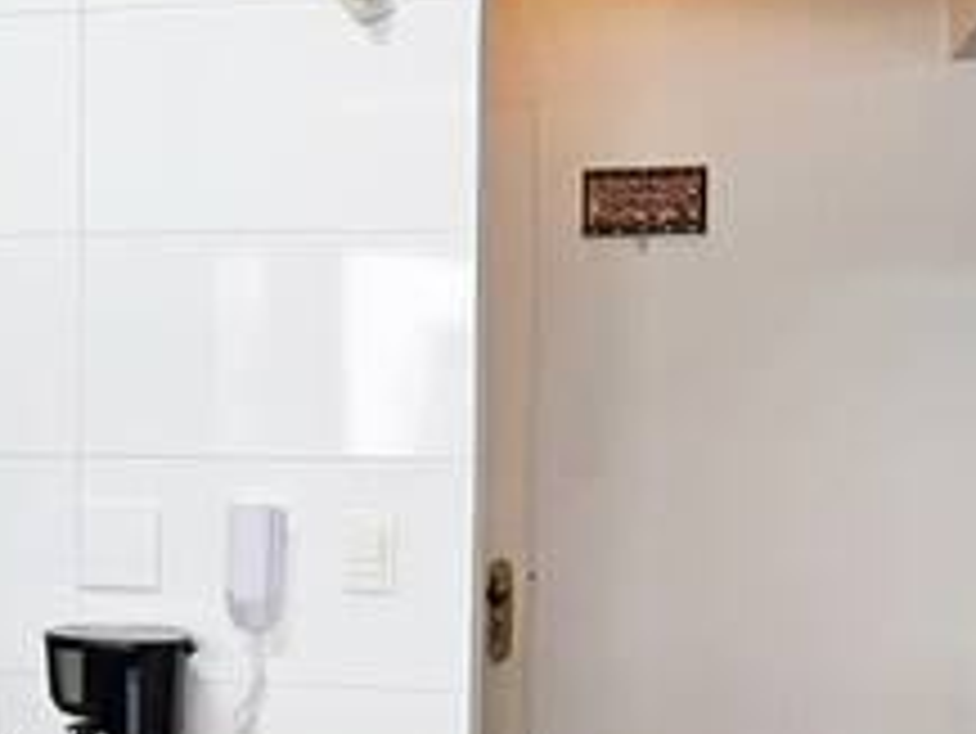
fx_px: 1354
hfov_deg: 39.4
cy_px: 495
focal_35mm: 48
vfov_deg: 30.1
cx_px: 378
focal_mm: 1.7
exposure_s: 1/60
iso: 250
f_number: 2.2
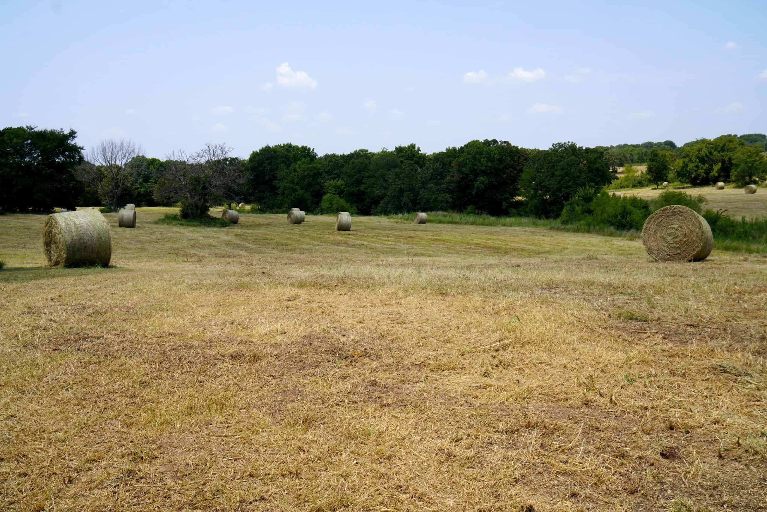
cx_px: 384
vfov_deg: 40.0
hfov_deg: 57.2
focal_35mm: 33
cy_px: 256
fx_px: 703
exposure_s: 1/160
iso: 100
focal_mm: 22
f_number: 10
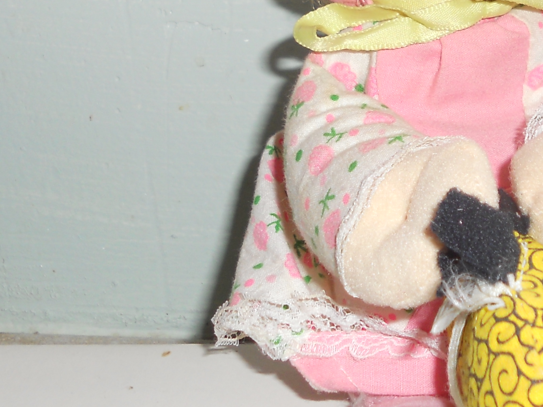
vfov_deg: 15.7
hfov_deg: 20.8
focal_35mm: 93
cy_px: 35
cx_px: 439
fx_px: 1459
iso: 80
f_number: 3.5
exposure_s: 1/25
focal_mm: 5.8
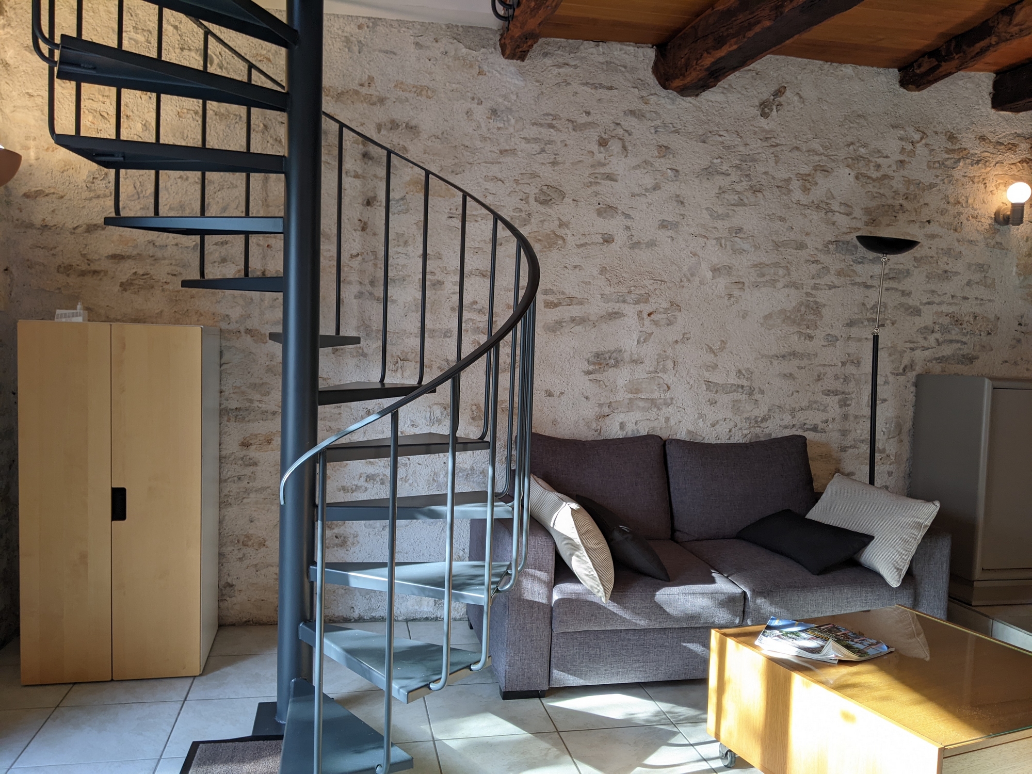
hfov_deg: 65.3
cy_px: 387
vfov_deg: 51.4
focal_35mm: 27
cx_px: 516
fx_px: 805
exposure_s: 1/125
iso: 43
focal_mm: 4.44
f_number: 1.8
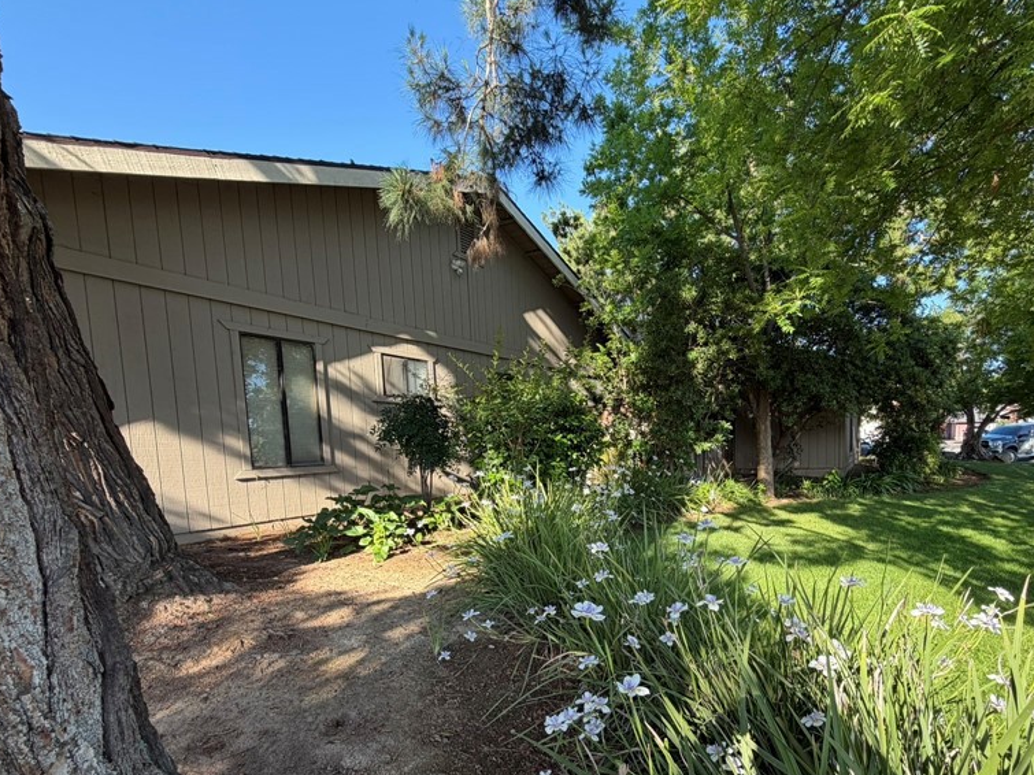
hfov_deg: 83.7
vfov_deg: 67.3
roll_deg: +1.9
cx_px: 618
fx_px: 567
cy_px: 500
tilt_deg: -5.5
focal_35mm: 19
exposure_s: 1/228
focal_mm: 2.22
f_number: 2.2
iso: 40
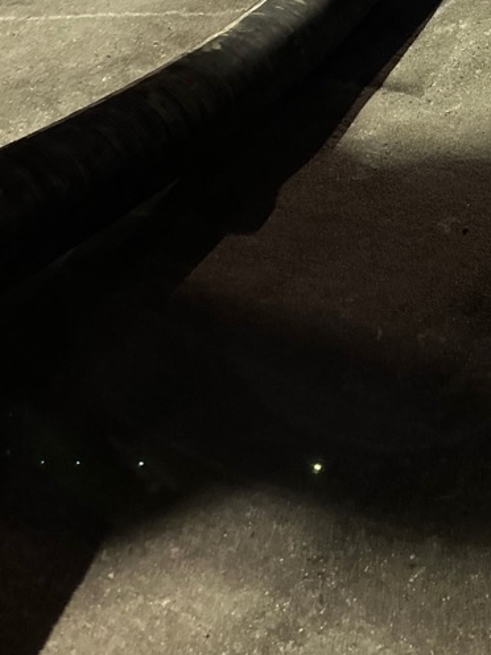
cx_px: 519
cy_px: -53
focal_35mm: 58
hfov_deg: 23.8
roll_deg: -0.4
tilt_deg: -22.7
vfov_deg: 30.1
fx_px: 1098
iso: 1000
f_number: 1.78
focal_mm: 6.86
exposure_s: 1/30
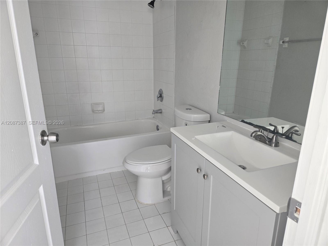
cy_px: 123
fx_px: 218
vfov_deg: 58.9
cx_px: 164
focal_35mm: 23
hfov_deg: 73.9
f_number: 1.8
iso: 50
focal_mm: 5.4
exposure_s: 1/60
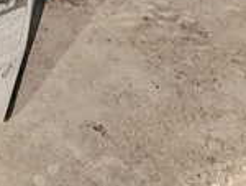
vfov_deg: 22.1
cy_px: -2
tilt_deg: -30.5
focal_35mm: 64
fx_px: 456
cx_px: -49
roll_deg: -1.7
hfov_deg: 26.8
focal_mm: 6.76
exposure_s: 1/30
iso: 800
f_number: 1.78
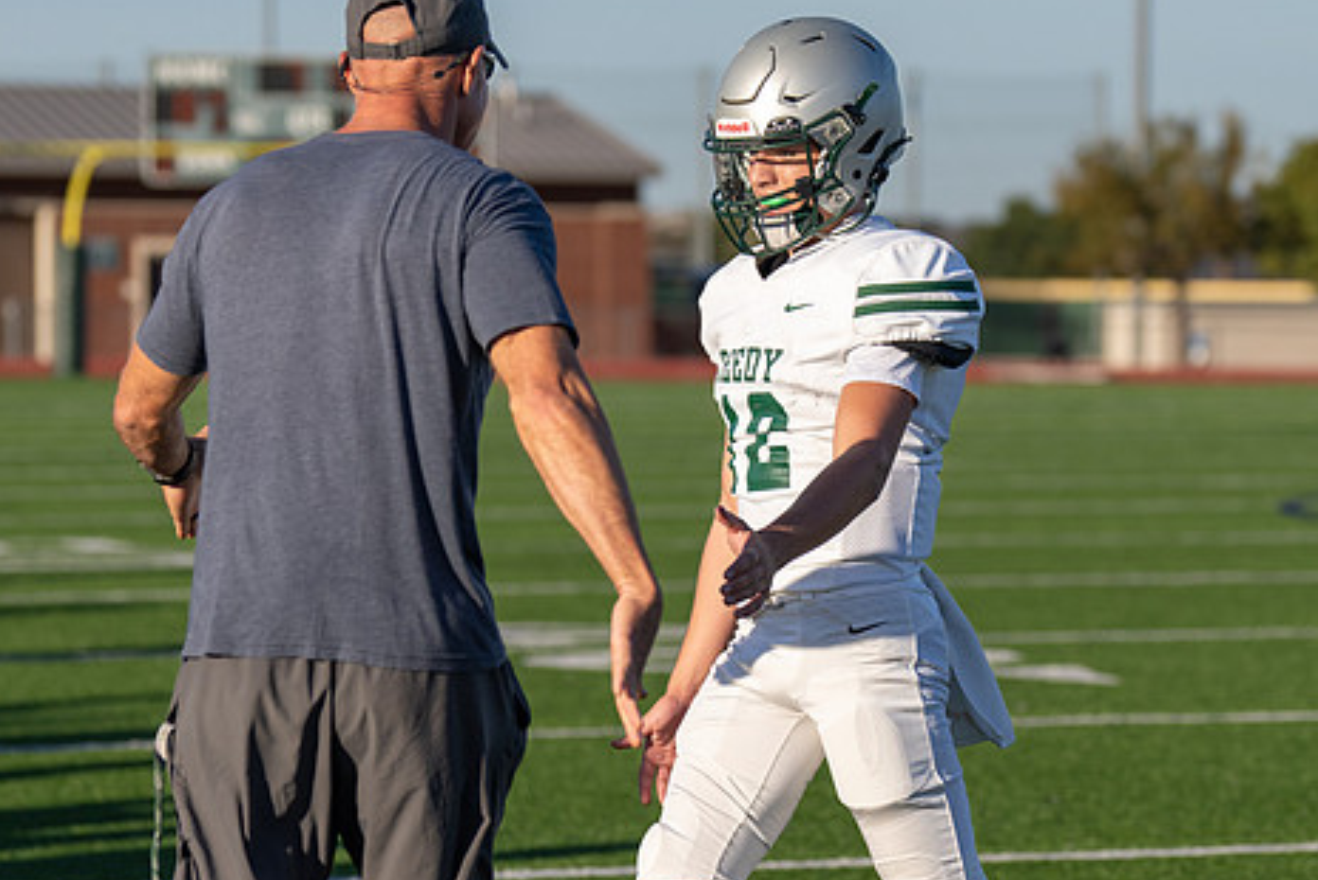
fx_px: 6997
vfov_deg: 7.2
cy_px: 411
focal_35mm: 191
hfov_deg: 10.8
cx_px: 751
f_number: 2.8
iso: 160
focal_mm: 94
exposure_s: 1/3200
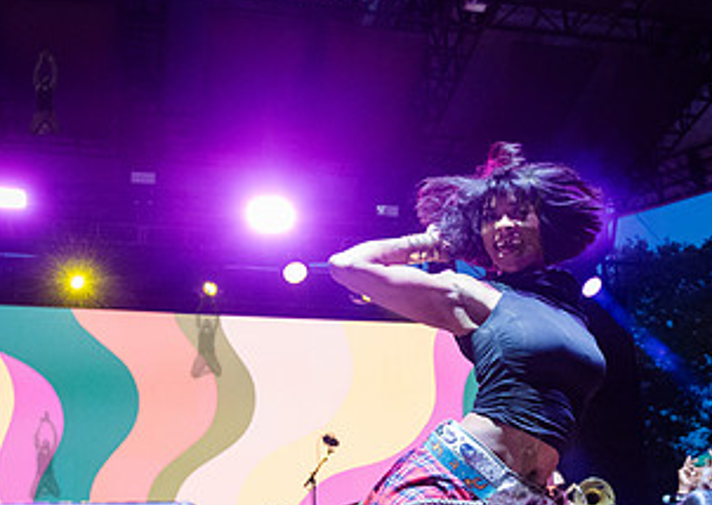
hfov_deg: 34.1
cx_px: 469
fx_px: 1150
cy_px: 438
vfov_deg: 24.2
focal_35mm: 57
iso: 6400
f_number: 4
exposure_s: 1/500
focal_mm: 27
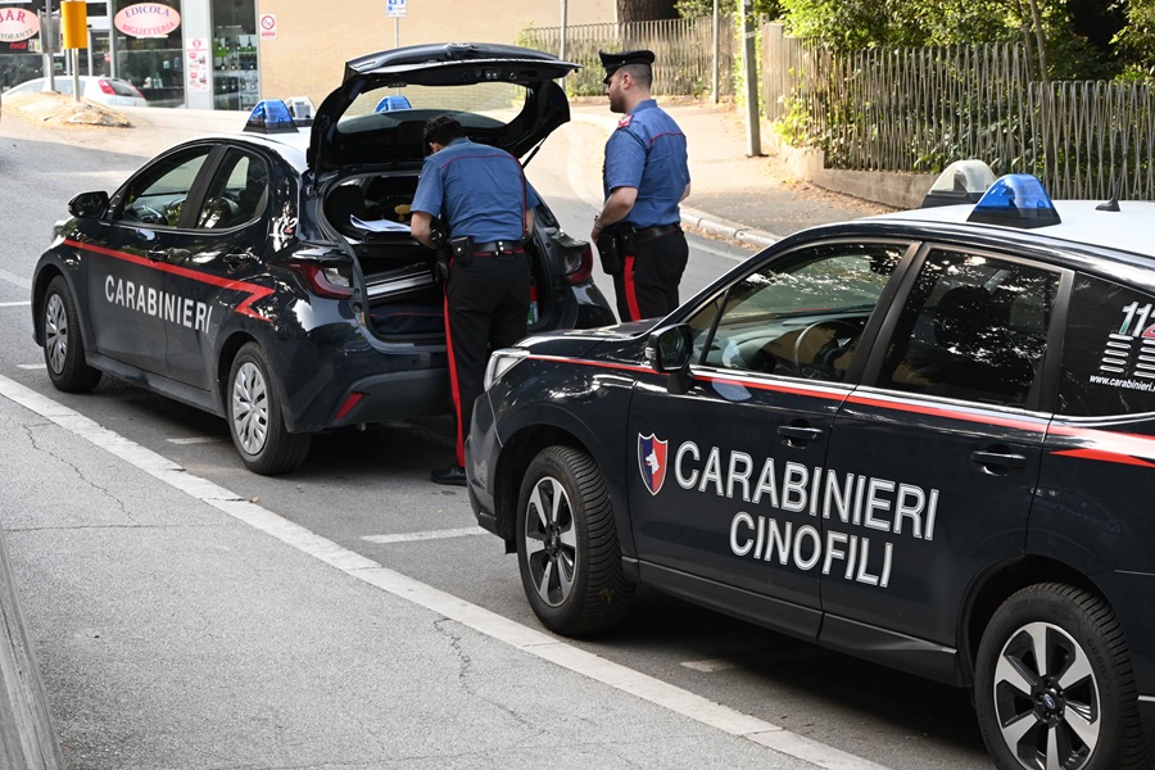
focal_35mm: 98
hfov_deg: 20.9
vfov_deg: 14.0
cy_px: 385
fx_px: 3128
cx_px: 578
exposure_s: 1/250
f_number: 5
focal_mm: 65
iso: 400
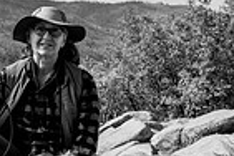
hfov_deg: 18.6
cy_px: 100
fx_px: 643
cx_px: -101
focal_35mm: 99
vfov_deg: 13.8
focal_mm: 24
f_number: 16
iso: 1800
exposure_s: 1/500
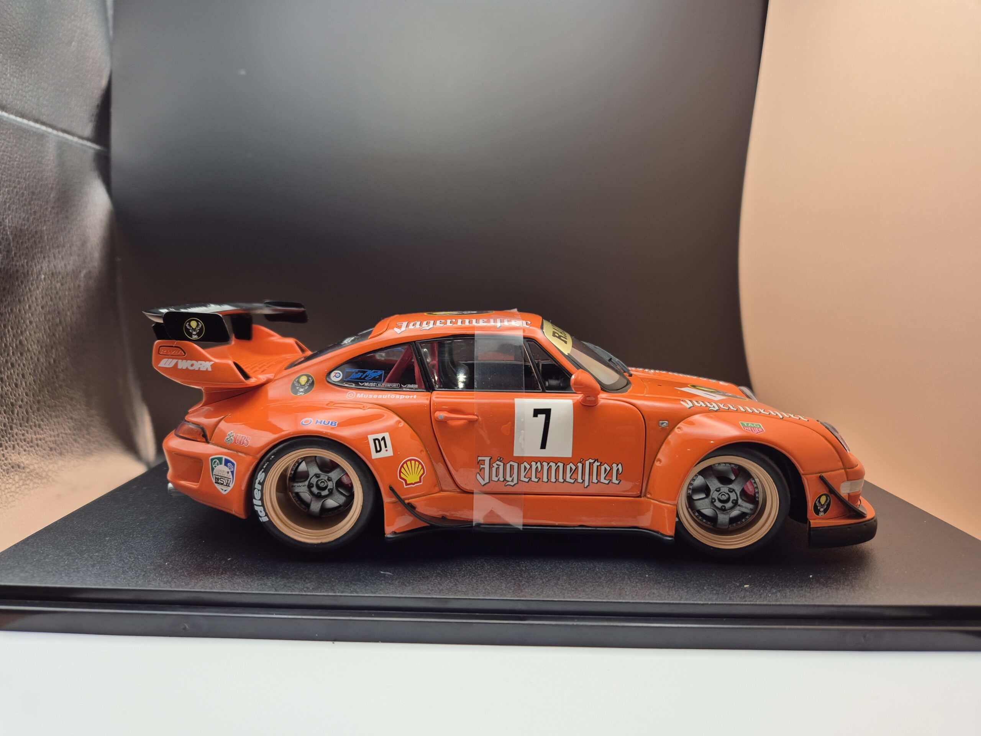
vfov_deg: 58.9
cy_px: 368
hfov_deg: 73.9
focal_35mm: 23
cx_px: 490
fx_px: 652
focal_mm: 5.4
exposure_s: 1/136
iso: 50
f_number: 1.8
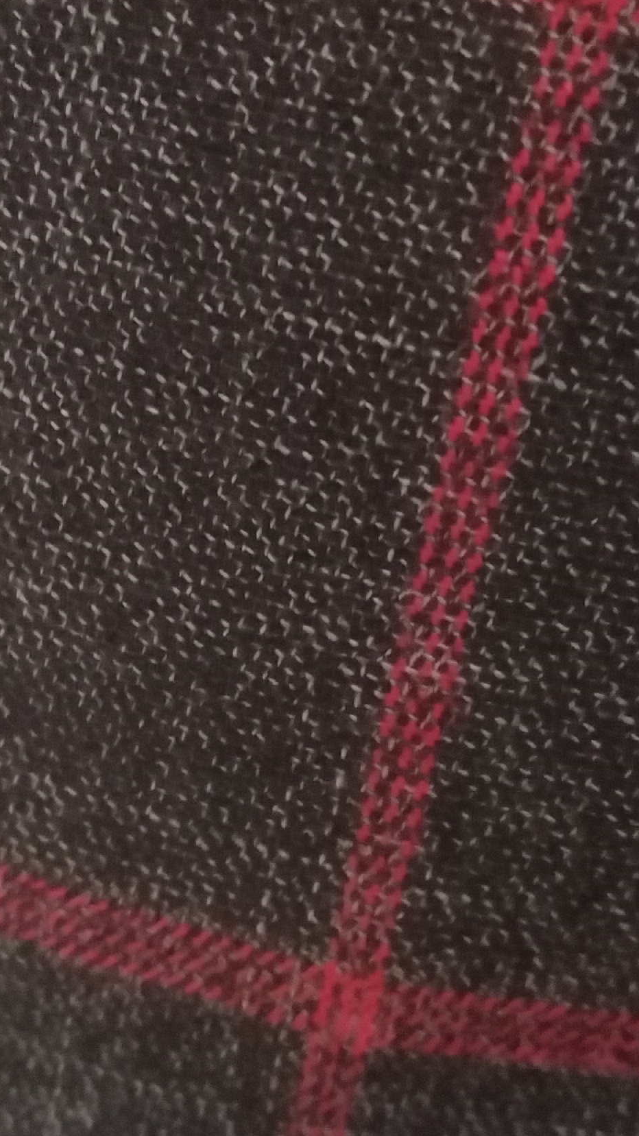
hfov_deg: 17.2
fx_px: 2109
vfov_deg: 30.1
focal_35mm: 70
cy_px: 523
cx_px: 237
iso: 2367
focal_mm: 4.25
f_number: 1.8
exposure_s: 1/33.3
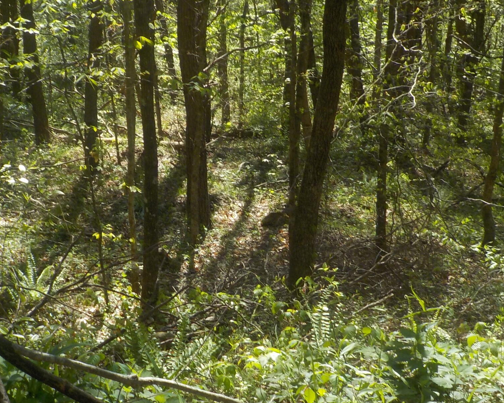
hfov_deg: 32.5
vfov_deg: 26.2
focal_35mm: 58
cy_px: 212
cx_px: 225
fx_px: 865
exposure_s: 1/400
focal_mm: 4.1
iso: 125
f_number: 3.3
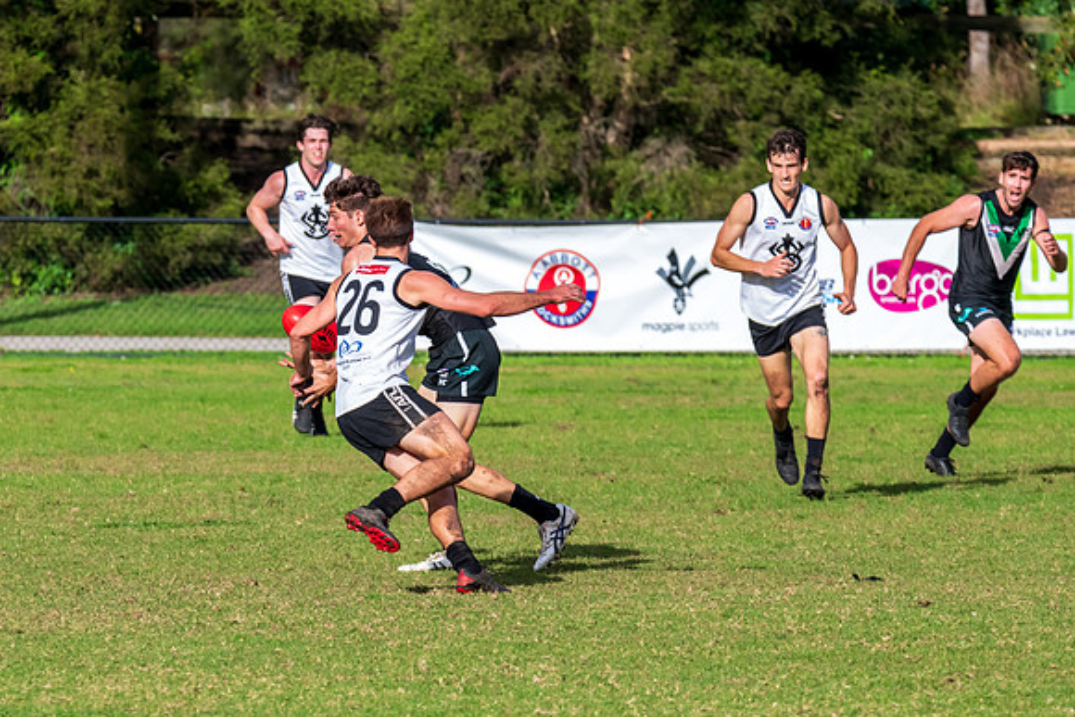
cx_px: 274
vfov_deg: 2.6
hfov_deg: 3.9
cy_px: 395
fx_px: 15686
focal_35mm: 525
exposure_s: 1/1250
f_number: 11
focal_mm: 350
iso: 800
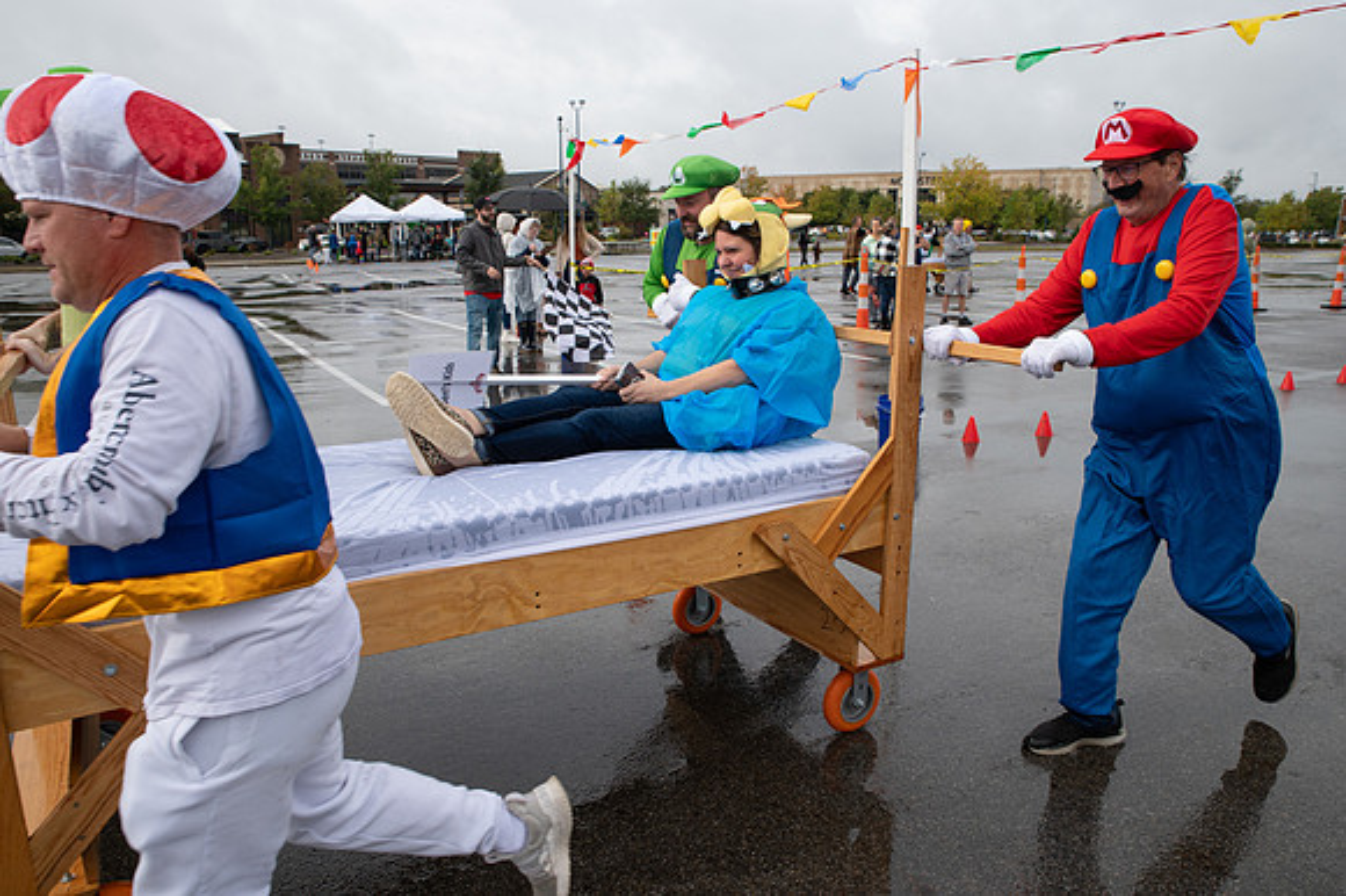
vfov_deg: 49.5
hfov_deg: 69.4
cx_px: 673
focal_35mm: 26
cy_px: 448
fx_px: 972
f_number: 7.1
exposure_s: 1/500
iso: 400
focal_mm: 26
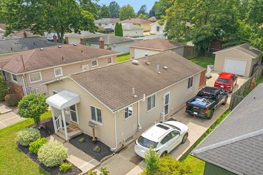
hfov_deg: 65.4
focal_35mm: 28
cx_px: 137
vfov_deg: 46.0
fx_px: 205
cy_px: 109
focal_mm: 8.38
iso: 100
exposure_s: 1/240
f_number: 2.8
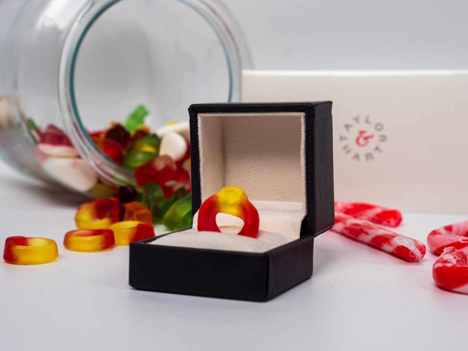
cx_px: 234
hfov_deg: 31.2
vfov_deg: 23.7
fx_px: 838
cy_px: 176
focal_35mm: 62
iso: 200
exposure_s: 1/125
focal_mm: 31
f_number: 5.6
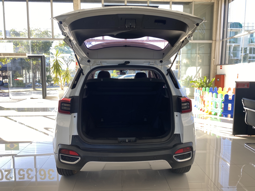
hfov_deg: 67.3
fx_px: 192
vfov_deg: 53.1
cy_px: 96
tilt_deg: -6.3
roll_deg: -0.1
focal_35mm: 26
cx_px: 128
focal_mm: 4.25
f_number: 1.8
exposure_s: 1/220
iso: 32
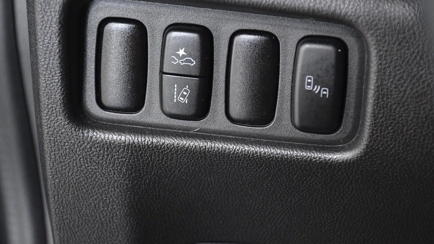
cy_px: 102
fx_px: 1542
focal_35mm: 134
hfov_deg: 16.0
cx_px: 218
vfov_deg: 9.0
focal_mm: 85
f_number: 5.3
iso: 2500
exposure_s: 1/80
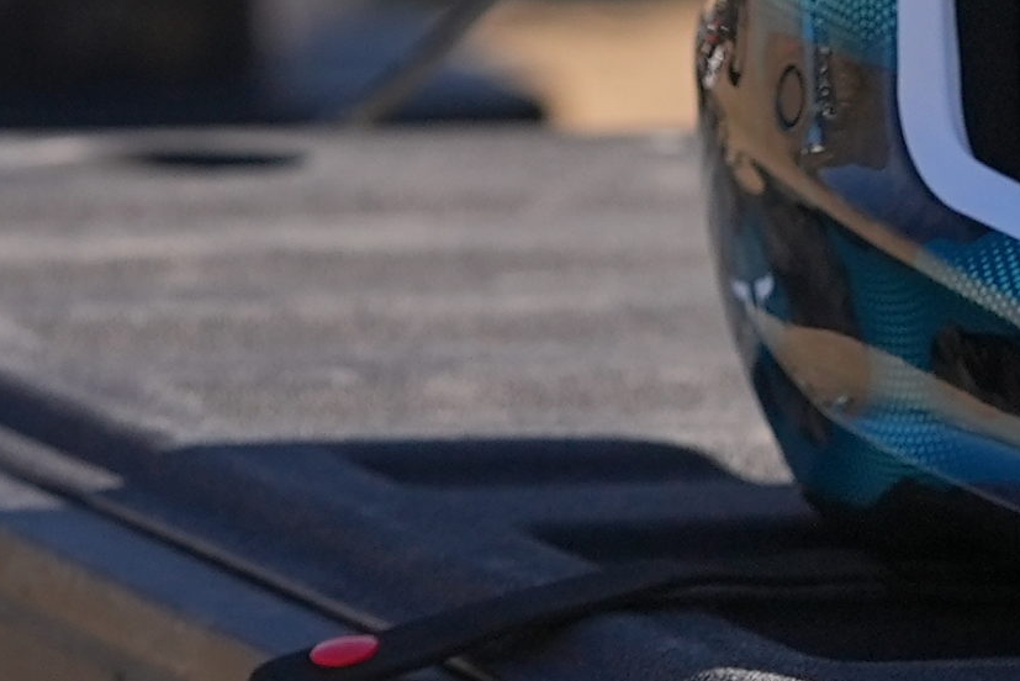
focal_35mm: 356
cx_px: 1528
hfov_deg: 5.7
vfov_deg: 3.9
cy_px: -210
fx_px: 10090
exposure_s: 1/2500
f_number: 5.6
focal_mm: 77
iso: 400
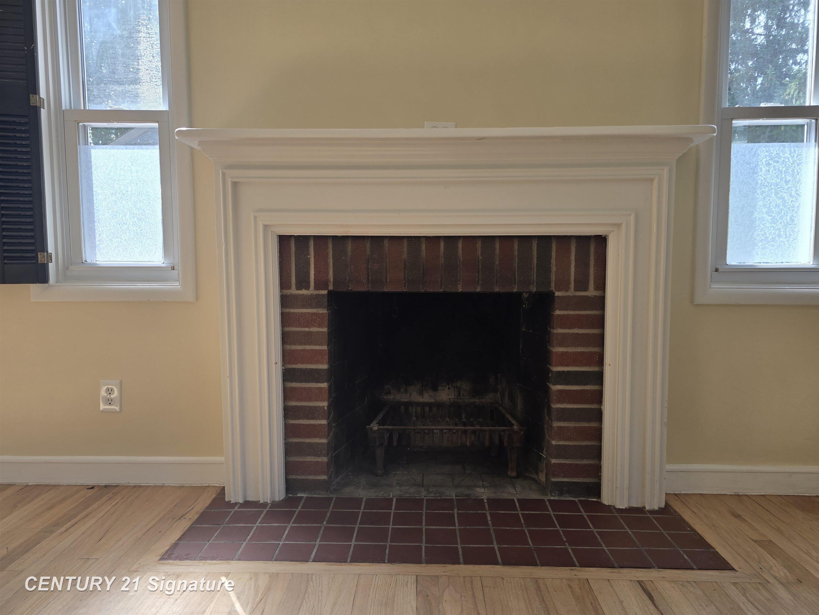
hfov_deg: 73.9
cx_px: 410
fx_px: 544
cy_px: 308
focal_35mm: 23
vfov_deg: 58.9
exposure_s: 1/180
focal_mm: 6.3
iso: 50
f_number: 1.7
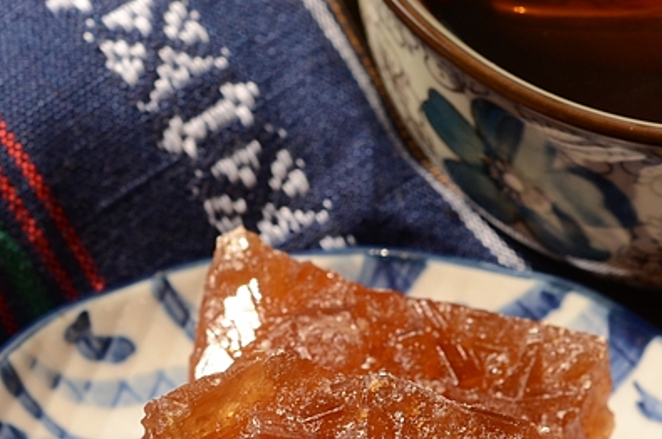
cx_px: 563
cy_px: 405
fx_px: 4461
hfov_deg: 8.5
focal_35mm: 243
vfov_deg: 5.6
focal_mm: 50
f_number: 6.3
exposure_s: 1/125
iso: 100
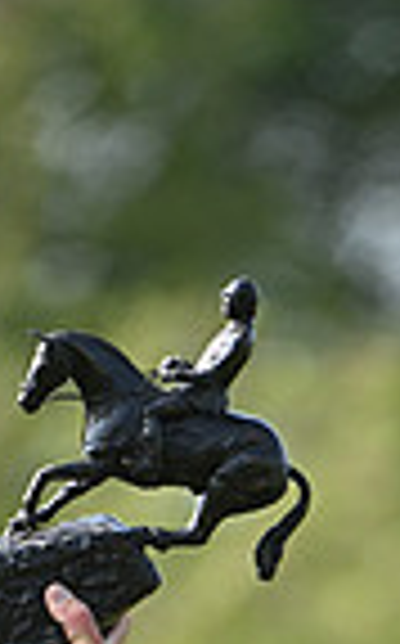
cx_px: 479
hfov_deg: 0.8
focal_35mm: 1654
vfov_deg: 1.3
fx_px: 28937
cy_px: 1220
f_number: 4.5
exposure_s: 1/1250
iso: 640
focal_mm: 400
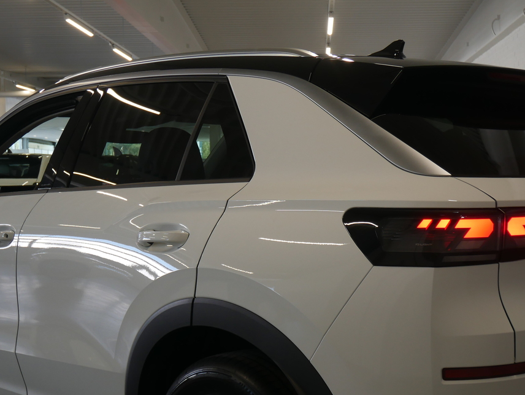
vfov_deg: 26.0
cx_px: 293
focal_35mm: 56
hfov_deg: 34.3
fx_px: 850
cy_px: 257
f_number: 3.8
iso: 200
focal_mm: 15
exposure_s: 1/80
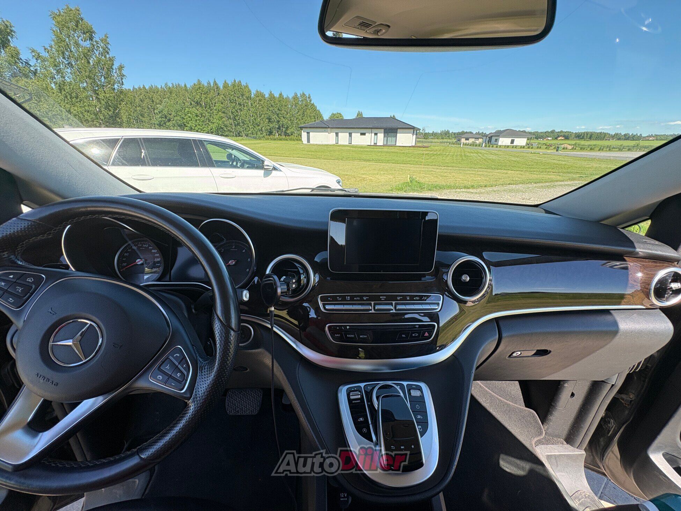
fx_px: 275
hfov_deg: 102.1
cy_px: 256
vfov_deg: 85.7
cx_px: 340
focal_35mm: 14
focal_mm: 2.22
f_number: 2.2
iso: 40
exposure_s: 1/291
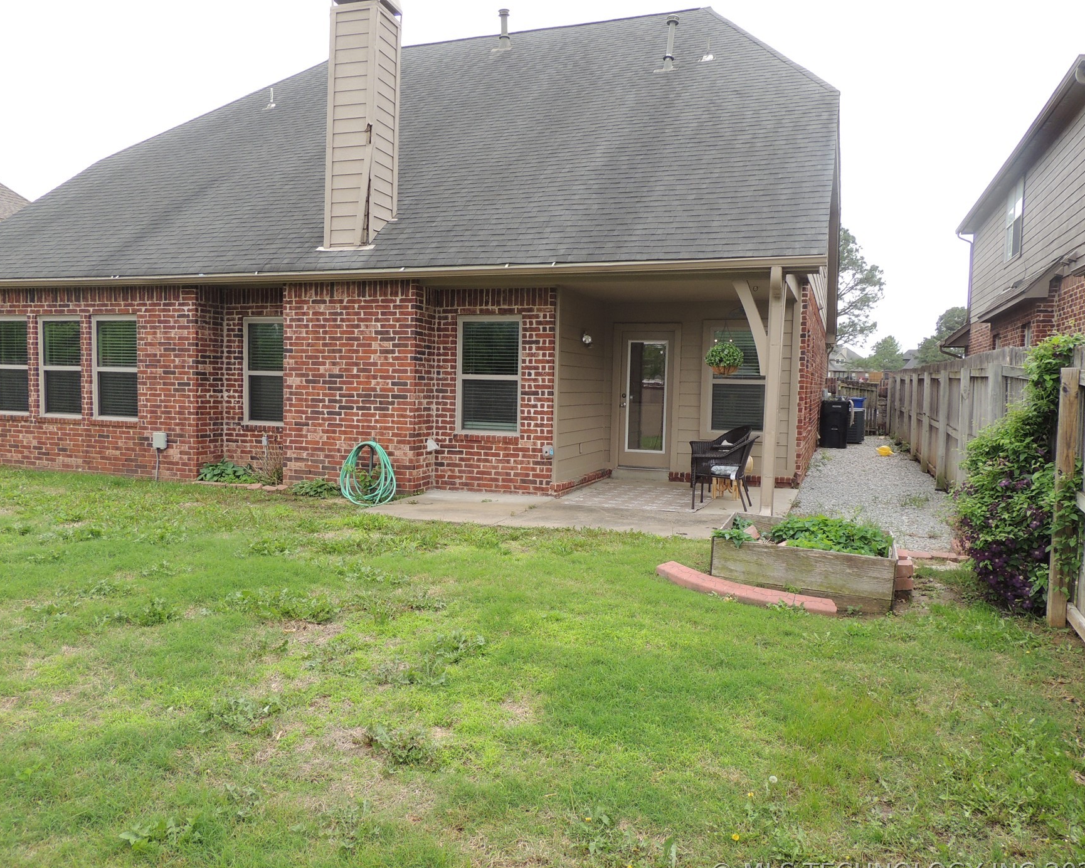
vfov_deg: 54.9
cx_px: 514
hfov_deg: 66.0
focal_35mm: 26
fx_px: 835
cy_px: 442
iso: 100
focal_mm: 4.3
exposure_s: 1/320
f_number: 3
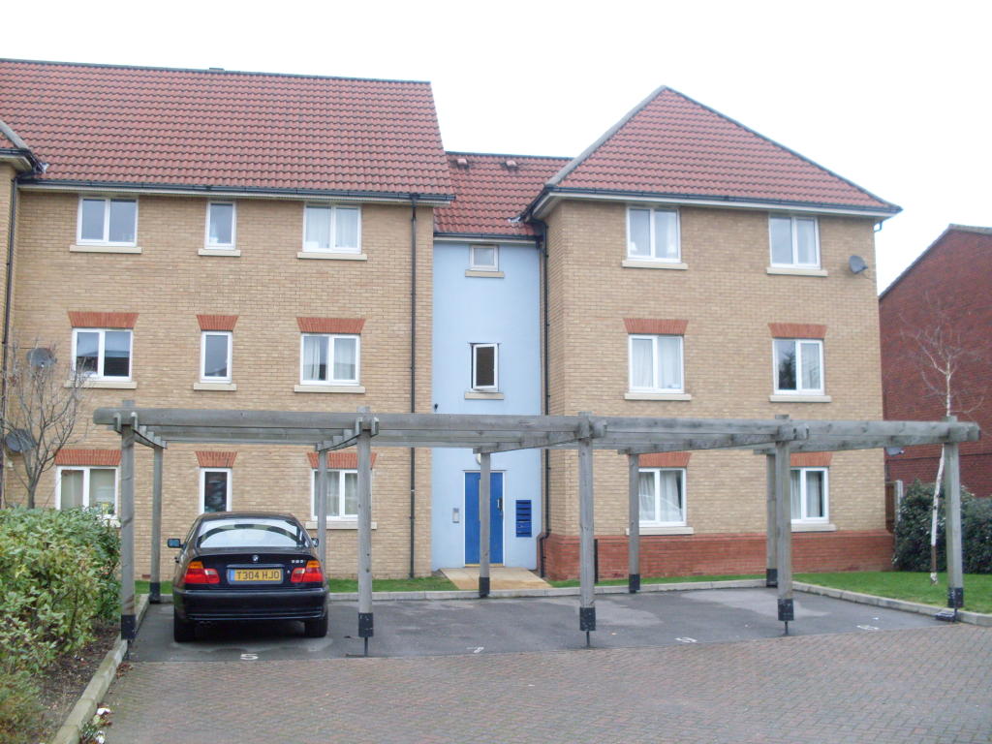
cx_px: 496
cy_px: 372
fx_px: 1089
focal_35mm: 38
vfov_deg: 37.7
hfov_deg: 49.0
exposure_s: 1/45
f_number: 2.8
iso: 100
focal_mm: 6.3
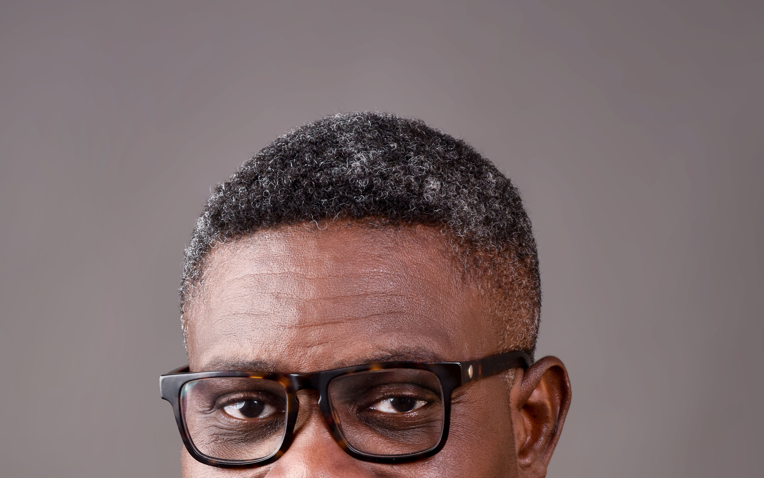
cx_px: 381
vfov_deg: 7.1
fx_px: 3831
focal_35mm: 184
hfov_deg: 11.4
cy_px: 544
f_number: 10
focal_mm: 80
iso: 500
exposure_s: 1/125
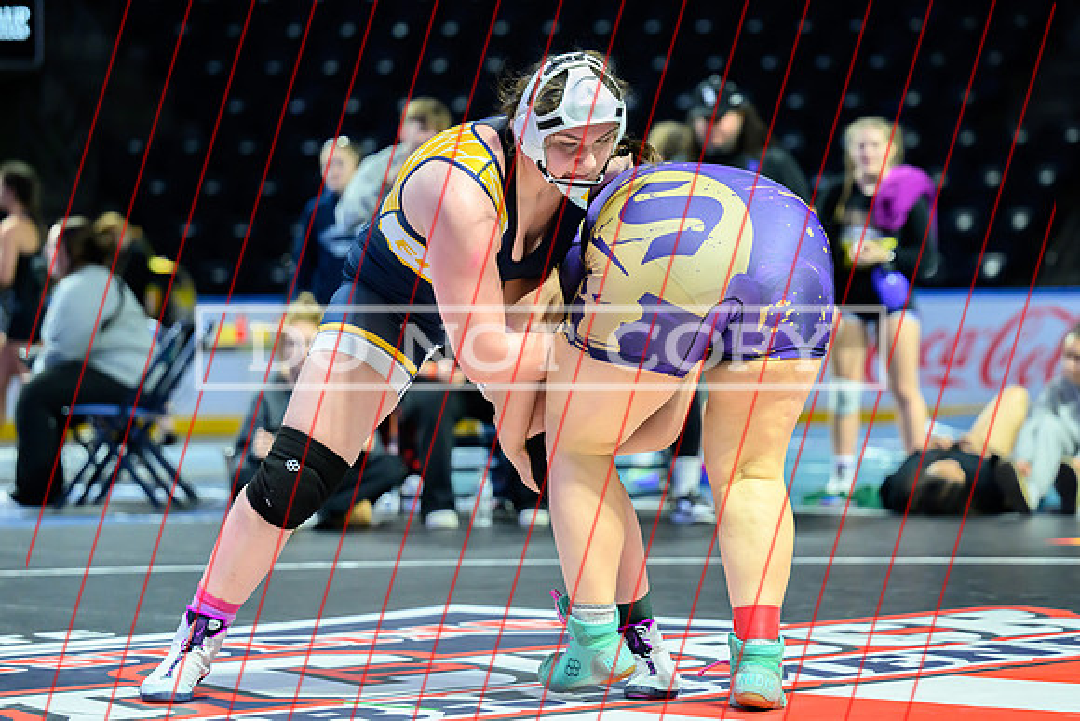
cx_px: 617
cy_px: 319
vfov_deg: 10.3
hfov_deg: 15.4
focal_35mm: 133
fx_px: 3991
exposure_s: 1/640
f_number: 2.8
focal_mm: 104
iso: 4000
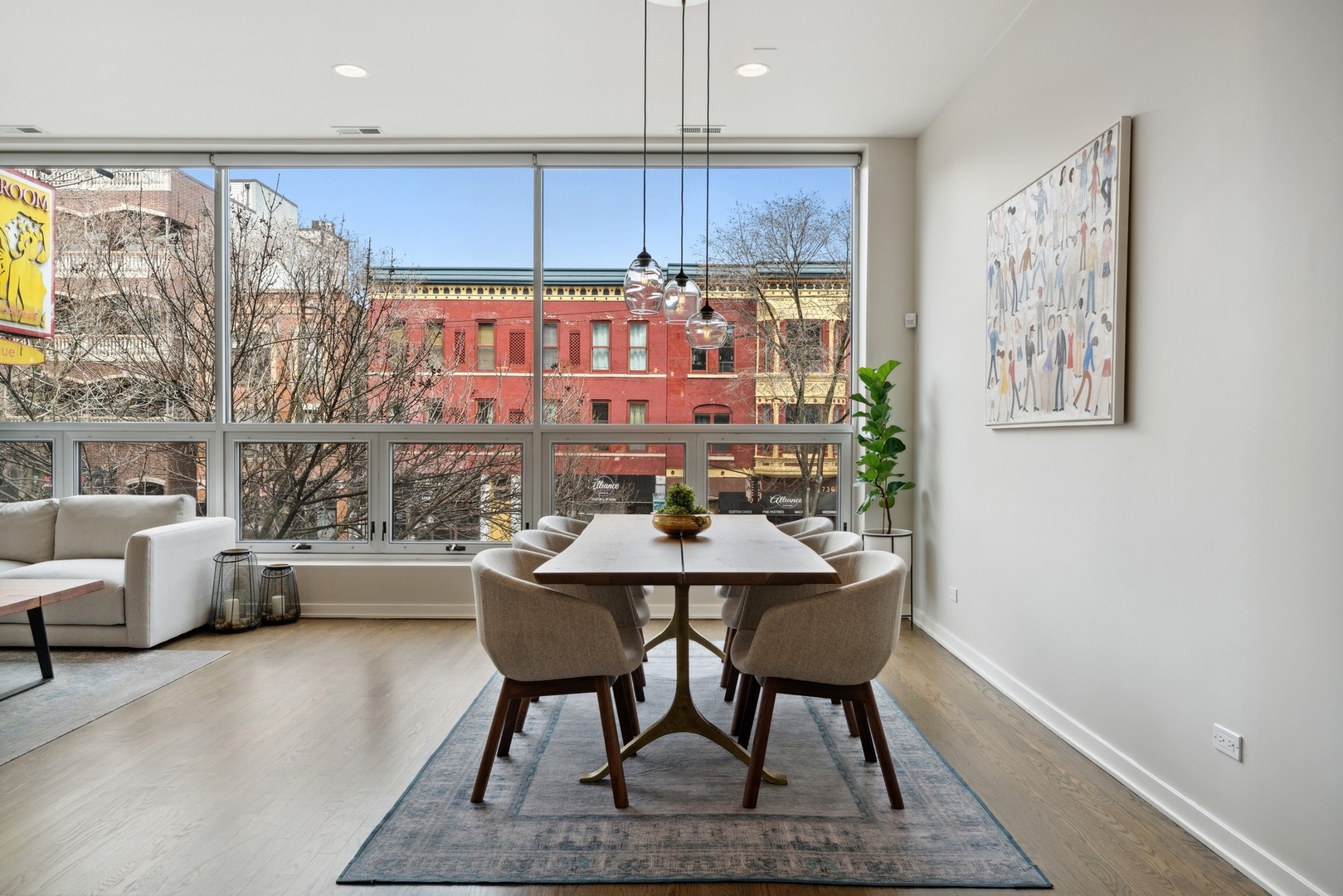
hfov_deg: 76.1
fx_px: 858
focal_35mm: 23
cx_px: 672
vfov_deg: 55.1
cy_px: 448
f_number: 7.1
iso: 320
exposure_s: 1/500
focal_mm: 23
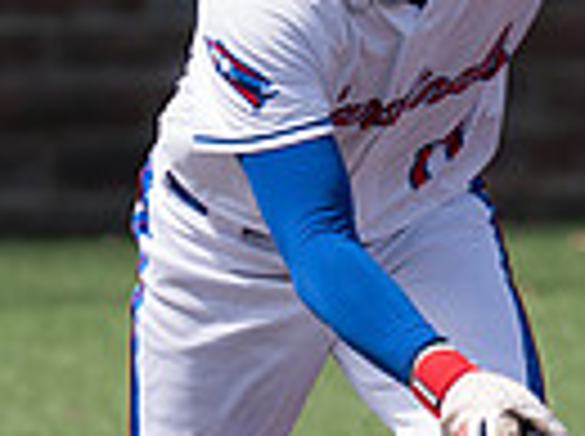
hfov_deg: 1.2
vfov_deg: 0.9
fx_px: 27378
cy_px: -4
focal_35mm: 1623
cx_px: 442
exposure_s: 1/2000
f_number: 2.8
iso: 100
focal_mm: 200
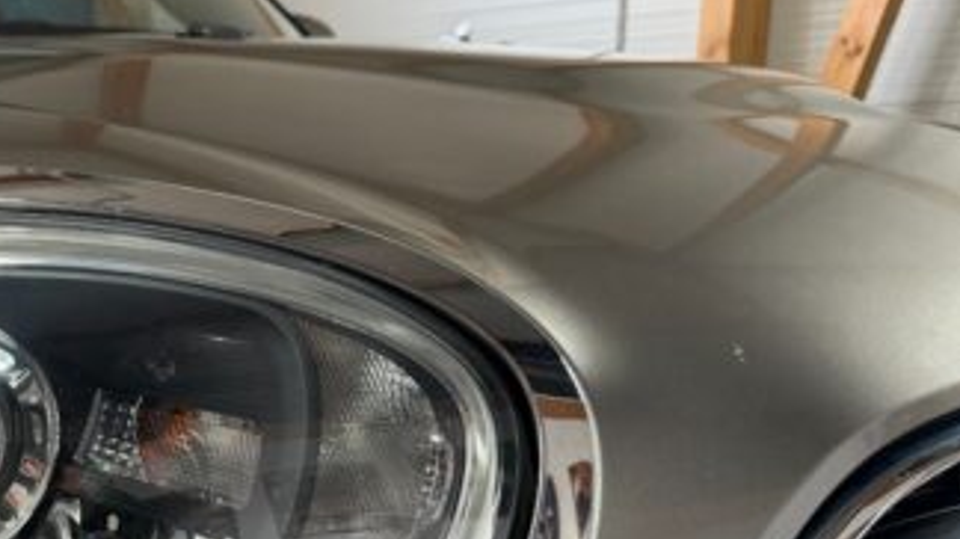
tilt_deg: -13.0
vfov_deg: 23.6
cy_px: 437
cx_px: 50
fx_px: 1272
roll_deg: +0.9
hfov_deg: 37.8
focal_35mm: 50
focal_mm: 6.76
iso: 200
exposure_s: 1/63
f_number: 1.78
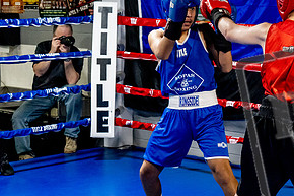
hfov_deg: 19.4
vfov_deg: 13.1
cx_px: 238
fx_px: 849
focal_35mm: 104
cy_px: 76
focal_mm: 35
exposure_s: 1/800
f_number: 2.8
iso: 5000
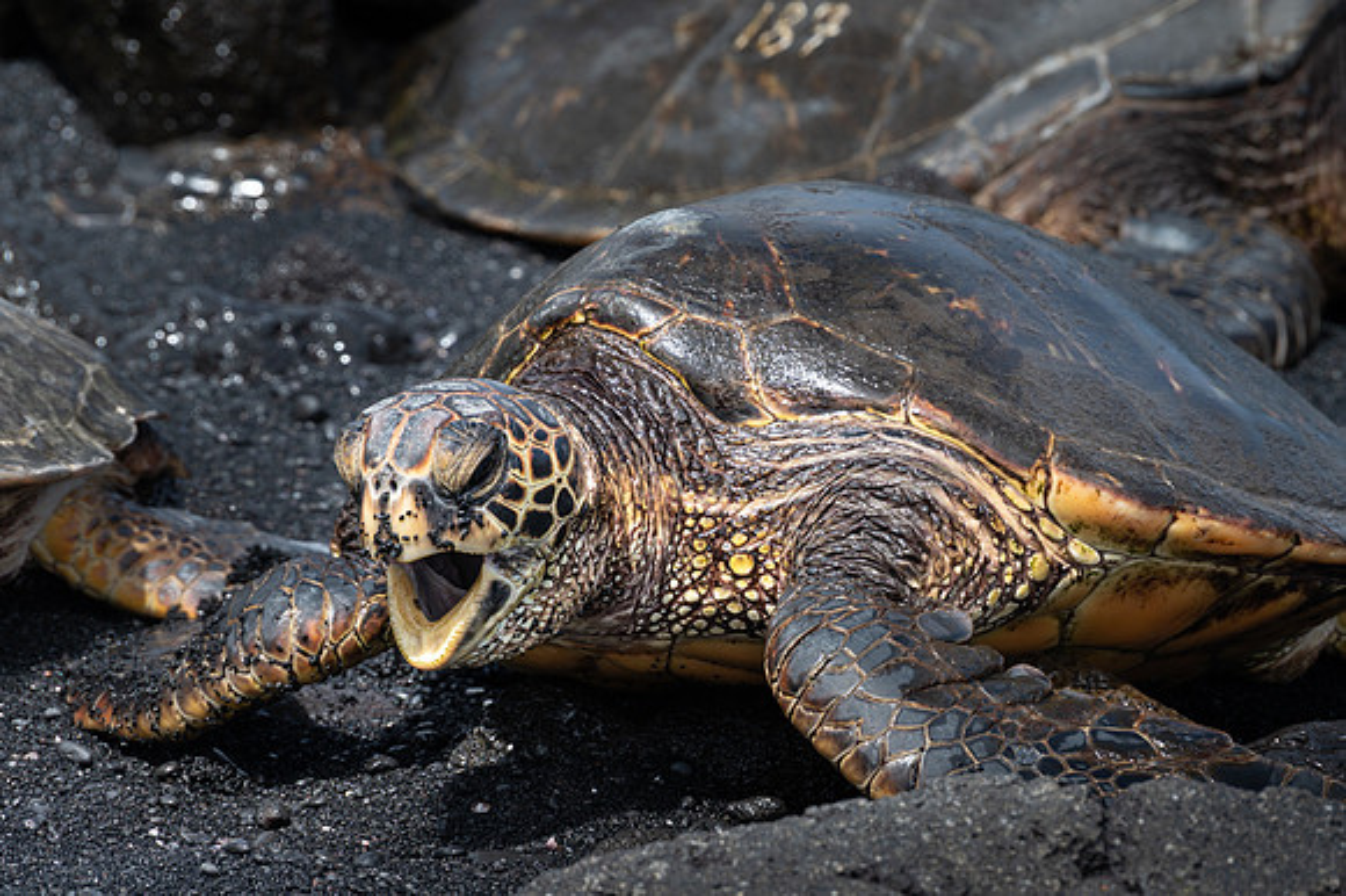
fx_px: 17749
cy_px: 364
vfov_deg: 2.9
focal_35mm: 475
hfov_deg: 4.3
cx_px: 687
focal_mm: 400
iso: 200
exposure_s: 1/125
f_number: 13
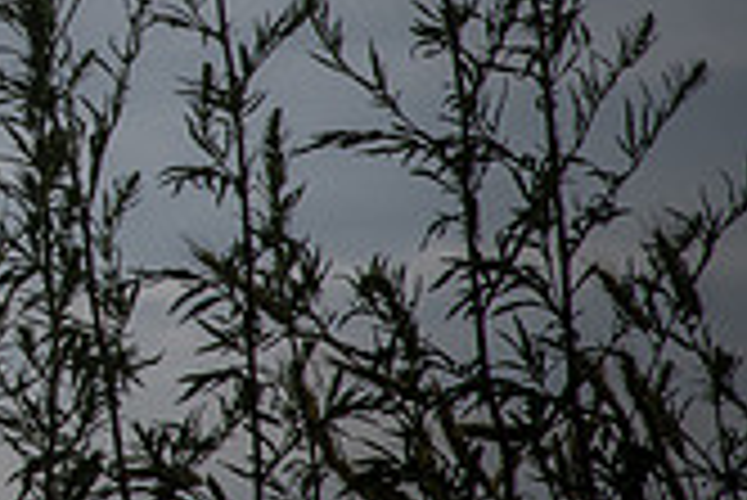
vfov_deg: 3.9
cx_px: -554
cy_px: -7
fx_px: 7393
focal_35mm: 356
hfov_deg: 5.7
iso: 500
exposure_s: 1/100
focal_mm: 85
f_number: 16
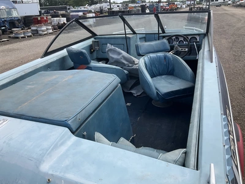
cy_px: 92
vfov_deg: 48.2
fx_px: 205
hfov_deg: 61.7
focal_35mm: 29
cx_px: 122
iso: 25
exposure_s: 1/1098
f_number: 1.8
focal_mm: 3
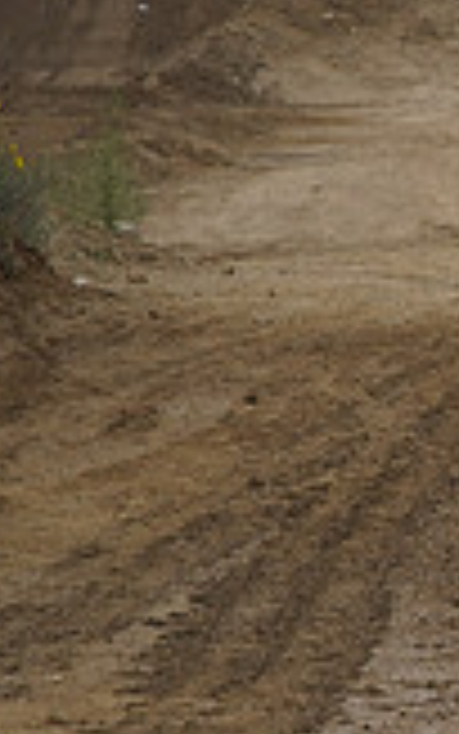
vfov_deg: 2.9
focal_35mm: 724
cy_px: 403
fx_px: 14478
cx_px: 1202
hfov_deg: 1.8
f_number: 4
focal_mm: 200
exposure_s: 1/1000
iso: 320
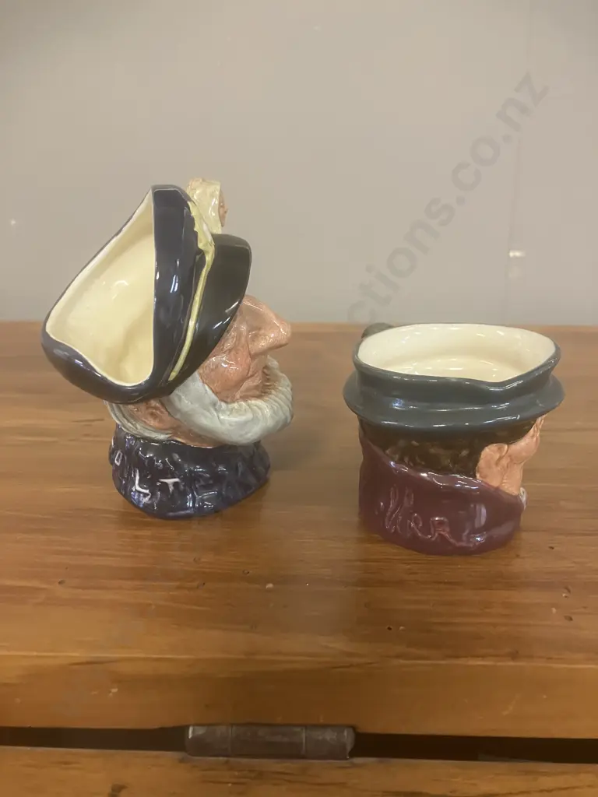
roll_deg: -0.2
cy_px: 398
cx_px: 299
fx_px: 645
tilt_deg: -16.9
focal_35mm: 28
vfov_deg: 63.4
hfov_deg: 49.7
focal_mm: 3.99
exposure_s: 1/33
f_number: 1.8
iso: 250
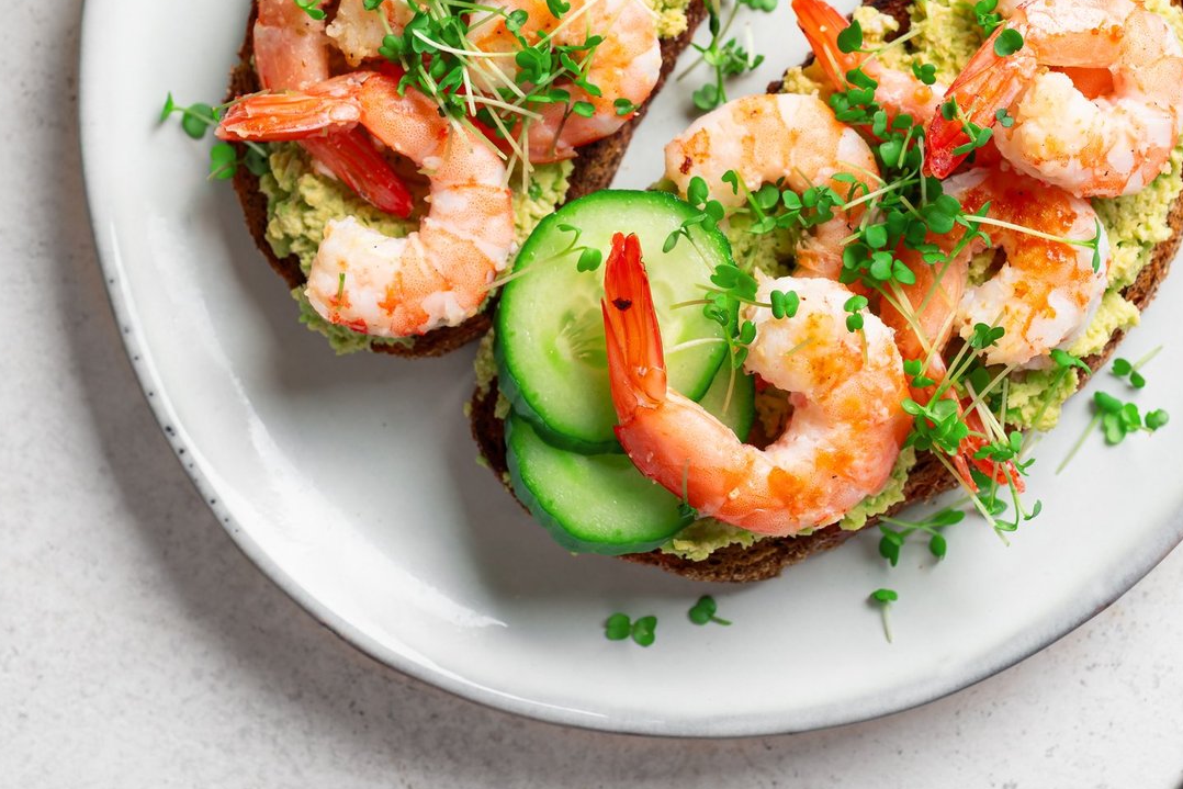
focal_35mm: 89
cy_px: 107
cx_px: 652
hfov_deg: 22.9
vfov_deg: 15.2
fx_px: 2925
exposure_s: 1/160
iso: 100
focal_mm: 50
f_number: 6.3
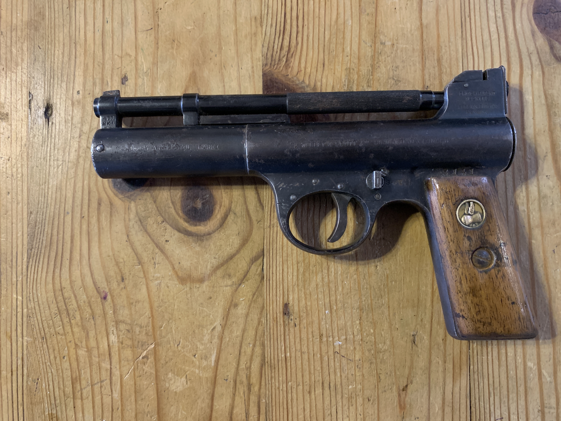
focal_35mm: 26
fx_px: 421
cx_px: 280
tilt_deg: -88.0
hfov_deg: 67.3
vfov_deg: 53.1
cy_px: 210
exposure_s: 1/25
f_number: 1.8
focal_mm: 4.25
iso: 640
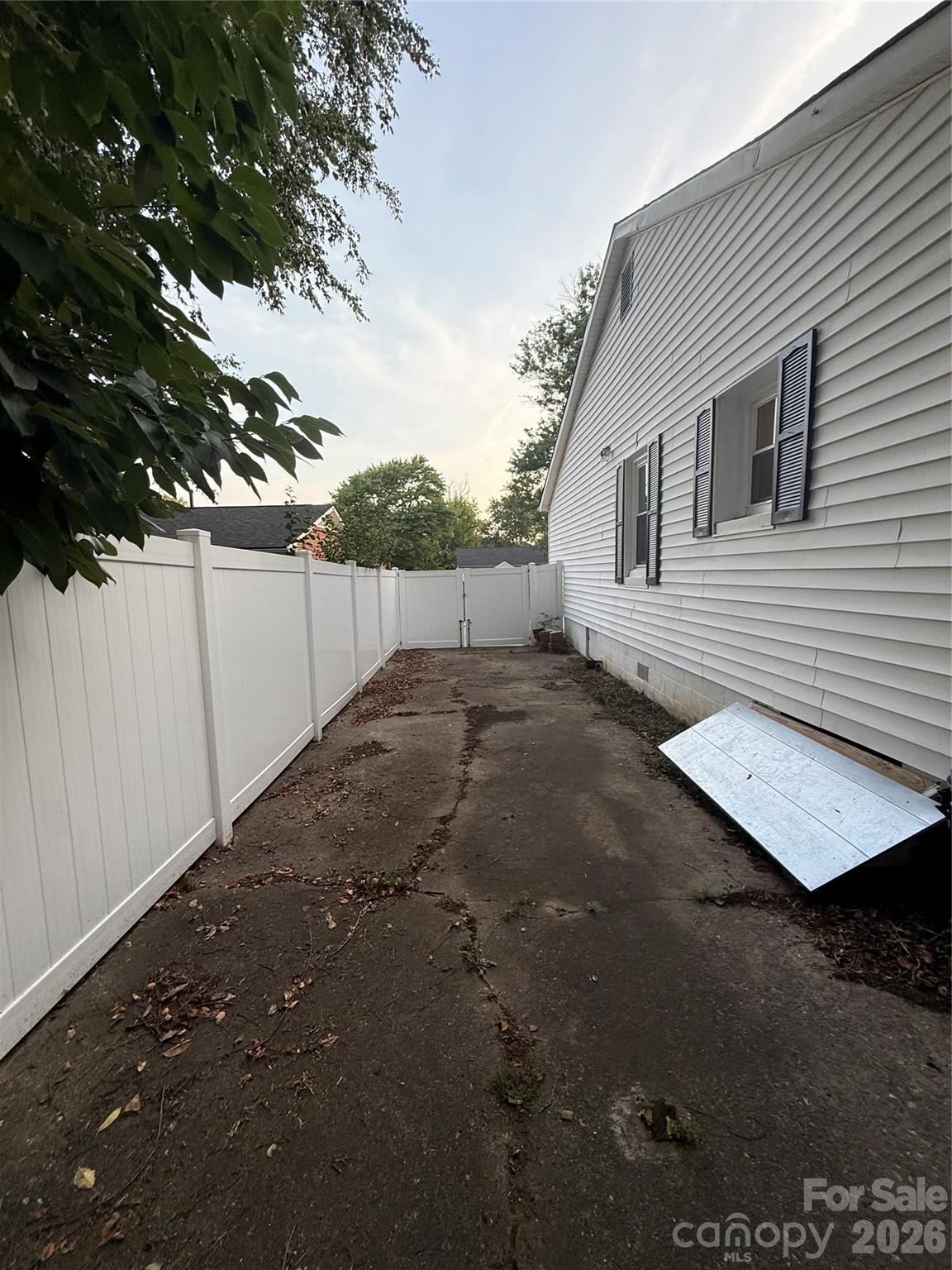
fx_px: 513
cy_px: 635
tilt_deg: -6.5
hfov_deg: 85.7
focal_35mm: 14
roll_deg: +2.5
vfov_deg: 102.1
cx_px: 476
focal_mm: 2.22
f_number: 2.2
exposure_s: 1/105
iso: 64
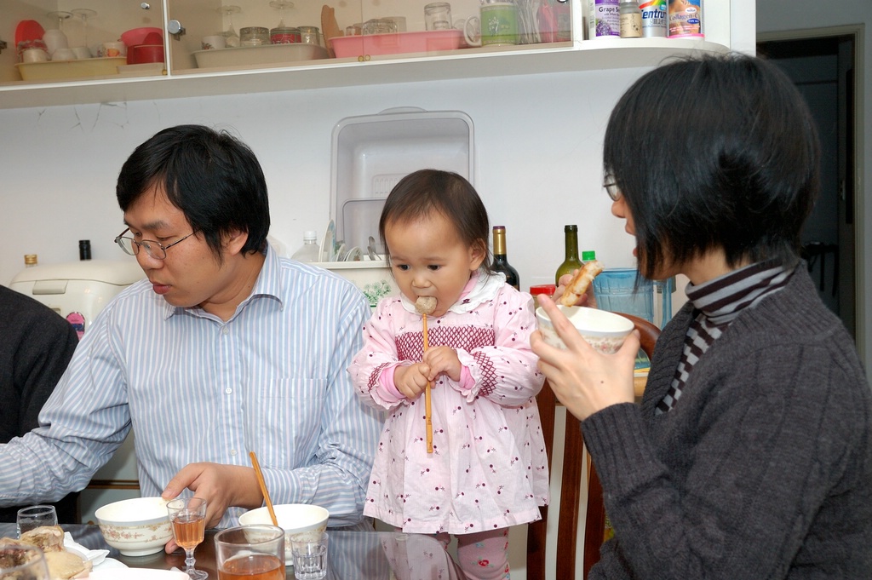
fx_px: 1089
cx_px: 436
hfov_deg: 43.6
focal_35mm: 45
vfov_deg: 29.8
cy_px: 290
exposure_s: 1/60
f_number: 4
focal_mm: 30
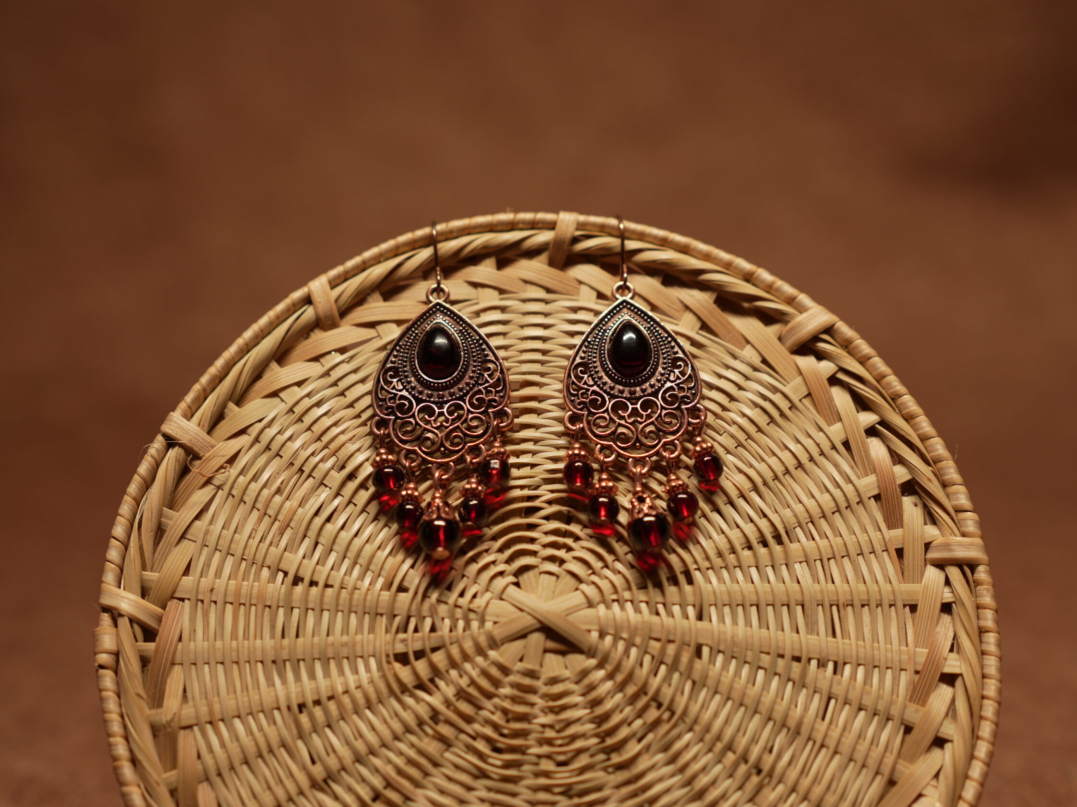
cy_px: 398
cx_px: 530
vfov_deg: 25.7
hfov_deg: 33.8
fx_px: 1773
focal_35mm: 57
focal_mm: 35
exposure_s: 1/125
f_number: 2.5
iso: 125
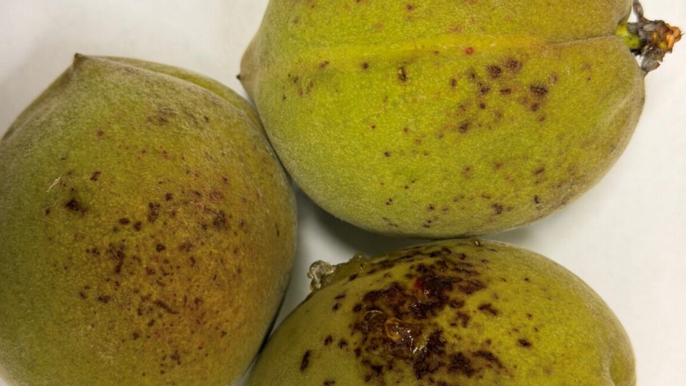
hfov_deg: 30.2
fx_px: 1273
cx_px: 343
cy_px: 178
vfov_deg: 17.2
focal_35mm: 70
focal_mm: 6.76
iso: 250
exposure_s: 1/40
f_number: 1.78
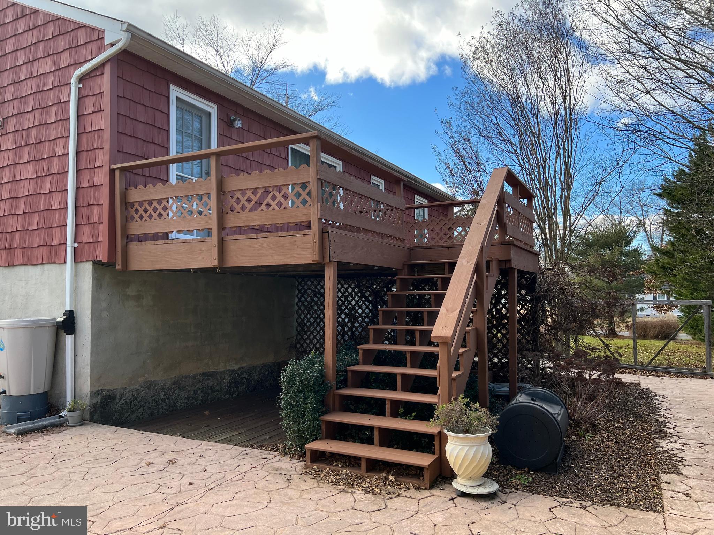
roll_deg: +0.5
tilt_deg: +3.1
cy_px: 268
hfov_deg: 67.3
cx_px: 357
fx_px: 536
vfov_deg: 53.1
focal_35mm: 26
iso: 50
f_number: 1.5
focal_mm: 5.7
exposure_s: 1/769
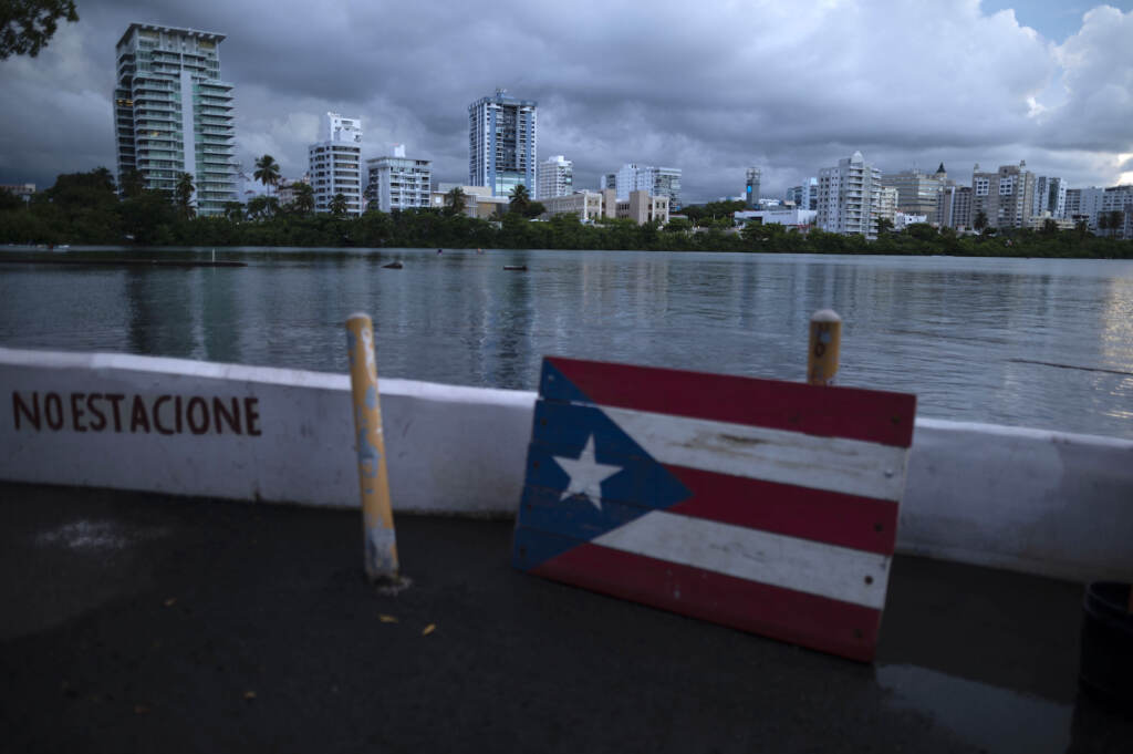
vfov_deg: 53.1
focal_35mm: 24
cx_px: 566
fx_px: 755
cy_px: 377
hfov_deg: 73.8
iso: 50
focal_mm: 24
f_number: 1.4
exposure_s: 1/125
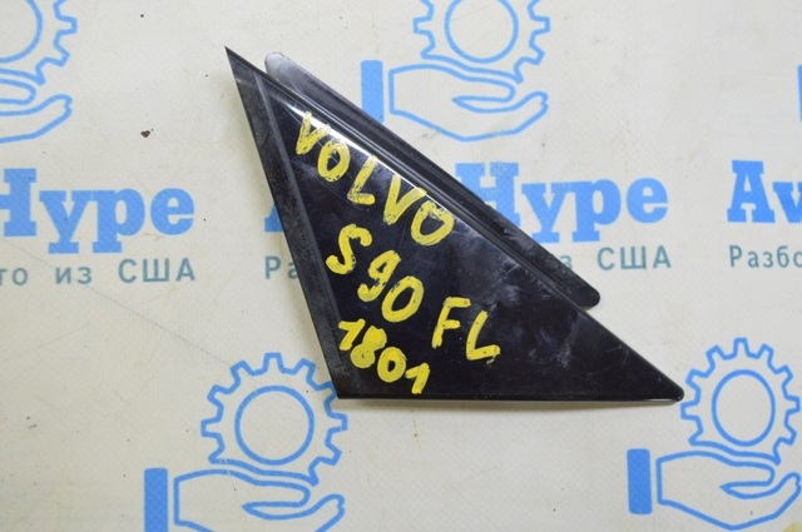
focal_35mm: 42
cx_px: 401
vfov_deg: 31.8
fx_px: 934
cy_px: 266
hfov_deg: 46.5
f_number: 5.6
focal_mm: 28
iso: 400
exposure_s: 1/20
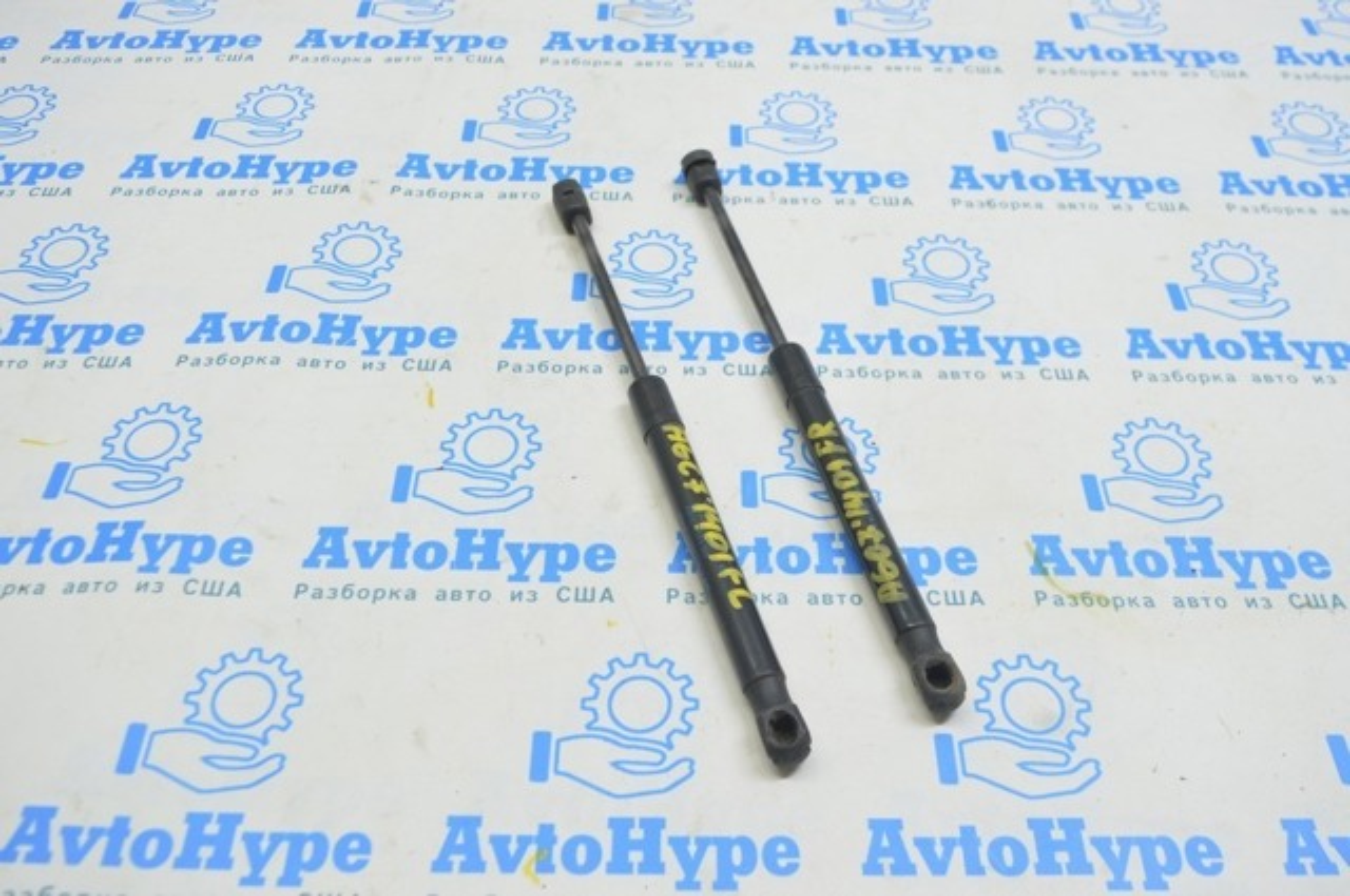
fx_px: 1236
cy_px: 448
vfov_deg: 39.9
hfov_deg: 57.3
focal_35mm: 33
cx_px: 675
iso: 400
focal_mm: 22
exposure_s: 1/20
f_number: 5.6
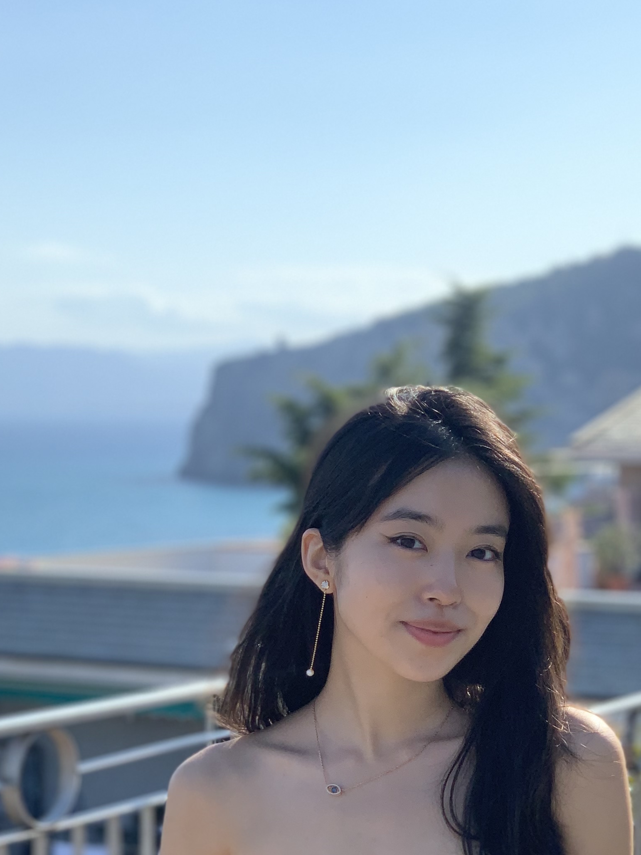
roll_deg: -0.9
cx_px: 425
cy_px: 590
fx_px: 2518
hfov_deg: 14.5
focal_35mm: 102
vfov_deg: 19.2
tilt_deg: -2.9
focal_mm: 6
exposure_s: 1/856
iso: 16
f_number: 2.4
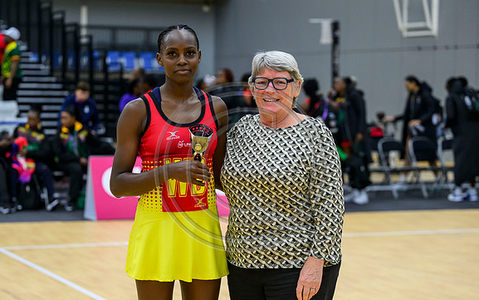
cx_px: 207
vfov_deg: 14.1
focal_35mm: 93
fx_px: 1214
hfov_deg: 22.3
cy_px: 159
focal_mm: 80
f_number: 3.2
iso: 4000
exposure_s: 1/1000
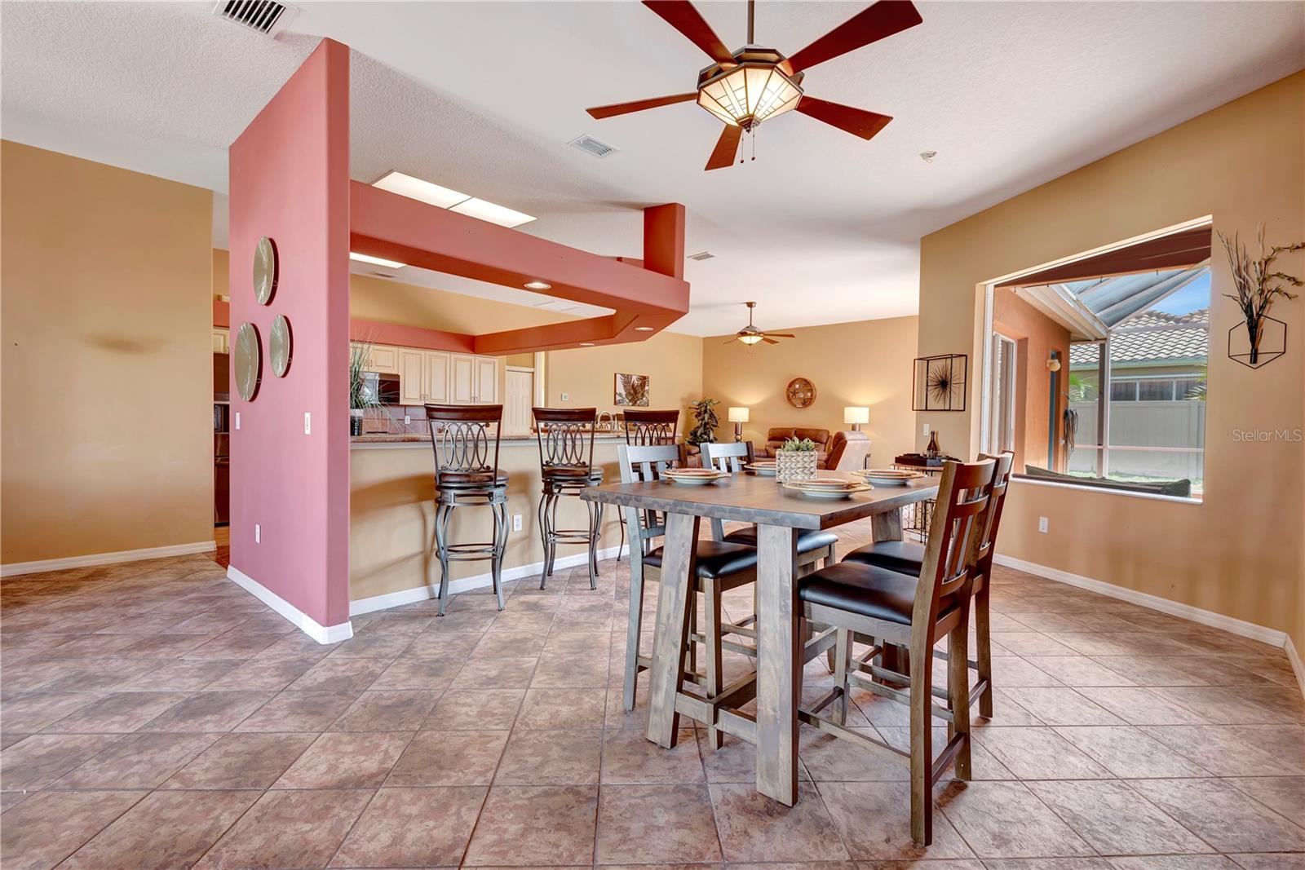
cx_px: 652
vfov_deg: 73.8
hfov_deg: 96.7
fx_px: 580
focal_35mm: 16
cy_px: 435
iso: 100
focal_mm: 16
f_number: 9
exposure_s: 1/1.25
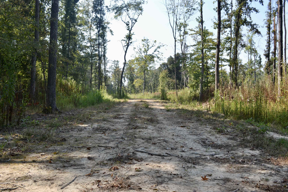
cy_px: 96
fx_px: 264
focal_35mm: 33
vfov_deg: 40.0
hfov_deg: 57.2
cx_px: 144
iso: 125
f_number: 8
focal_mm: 22
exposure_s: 1/125
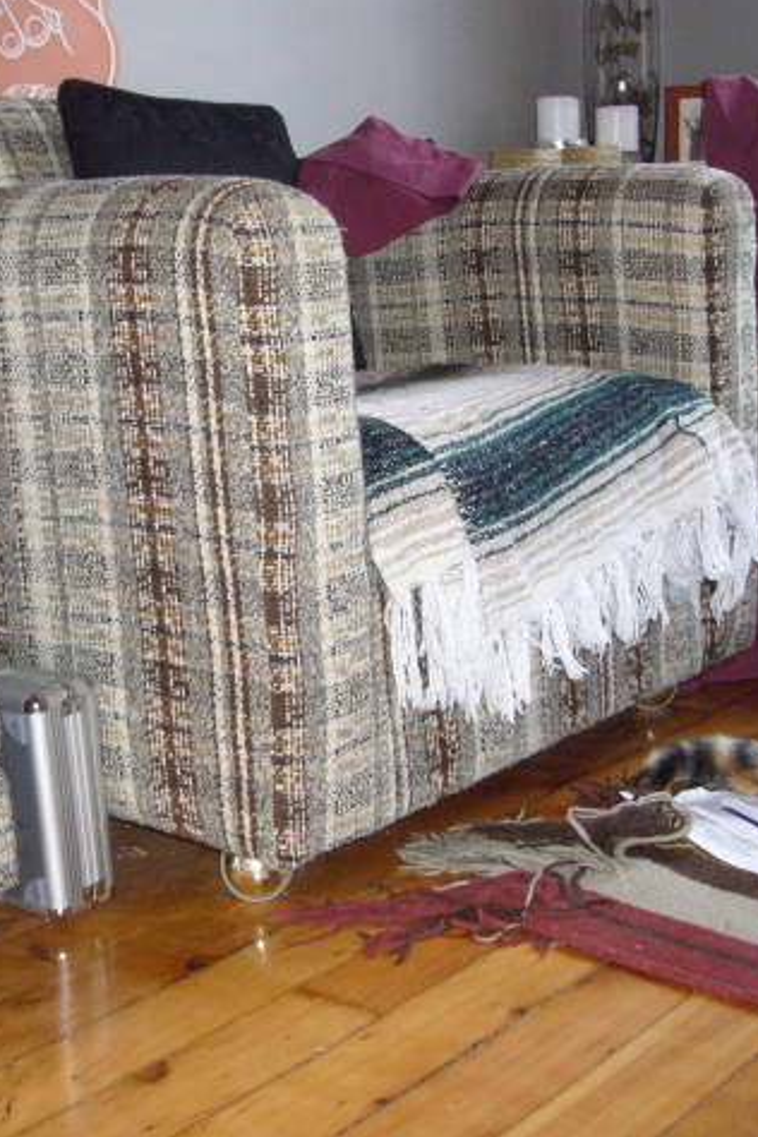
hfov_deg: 22.9
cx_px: 290
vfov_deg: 33.9
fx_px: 1863
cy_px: 564
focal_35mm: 59
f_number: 3.3
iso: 160
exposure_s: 1/30
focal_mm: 6.9
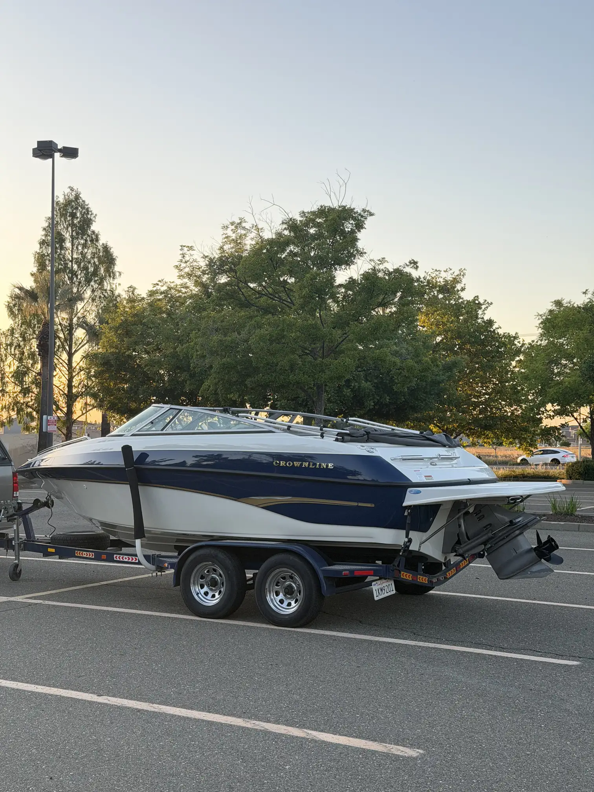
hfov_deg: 30.3
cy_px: 396
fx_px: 1098
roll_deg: -0.5
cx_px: 297
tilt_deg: +3.8
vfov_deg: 39.7
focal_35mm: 48
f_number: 1.78
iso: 80
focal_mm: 6.76
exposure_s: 1/530
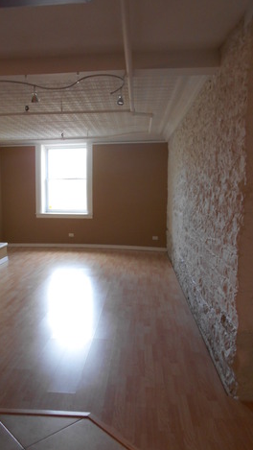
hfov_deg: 39.9
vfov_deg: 66.1
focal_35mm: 29
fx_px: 346
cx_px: 95
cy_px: 228
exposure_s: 1/30
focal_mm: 4.6
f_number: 3.2
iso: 200
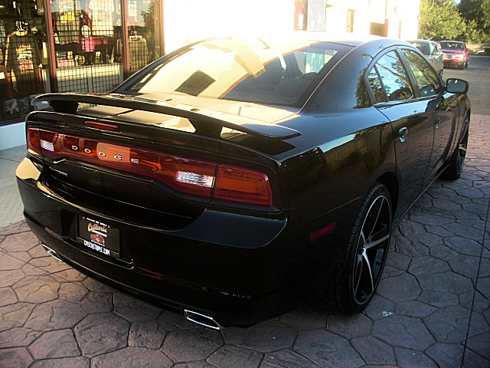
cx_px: 245
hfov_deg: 51.4
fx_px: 510
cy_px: 184
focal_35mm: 36
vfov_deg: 39.7
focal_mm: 6.3
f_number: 2.8
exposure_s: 1/125
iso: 50
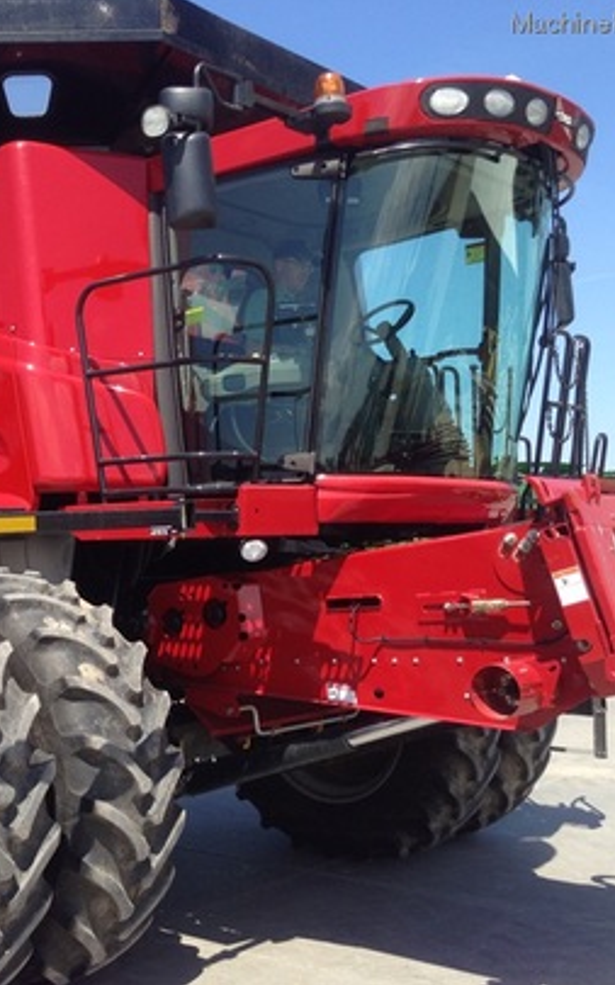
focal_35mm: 47
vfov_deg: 42.7
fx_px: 1261
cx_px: 80
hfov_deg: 26.6
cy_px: 491
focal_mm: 4.13
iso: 50
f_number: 2.4
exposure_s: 1/847
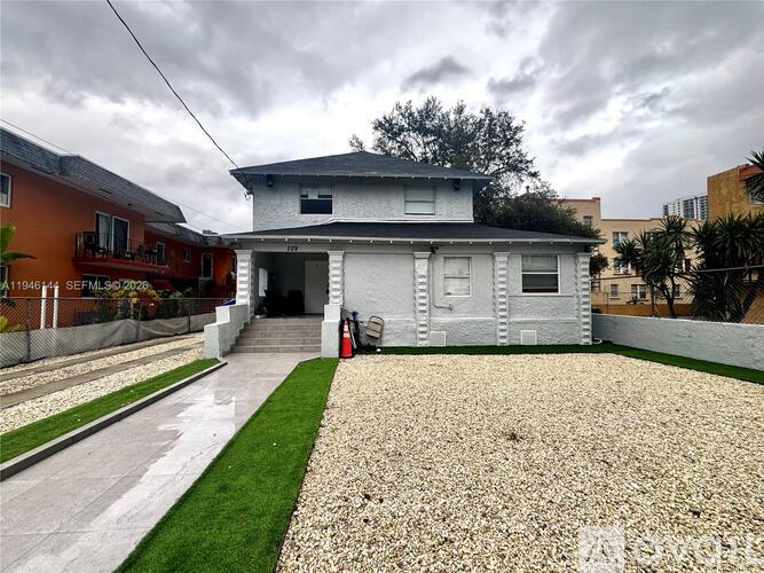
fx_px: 309
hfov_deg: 102.1
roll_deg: +0.1
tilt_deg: +1.5
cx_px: 382
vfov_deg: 85.7
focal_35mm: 14
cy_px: 286
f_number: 2.2
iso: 40
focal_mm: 2.22
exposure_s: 1/214
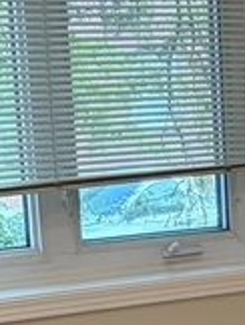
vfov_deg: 10.9
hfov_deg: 8.2
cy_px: 508
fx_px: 1628
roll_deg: -0.7
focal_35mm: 173
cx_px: 506
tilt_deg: -18.0
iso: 200
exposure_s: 1/60
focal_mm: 5.96
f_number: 1.6
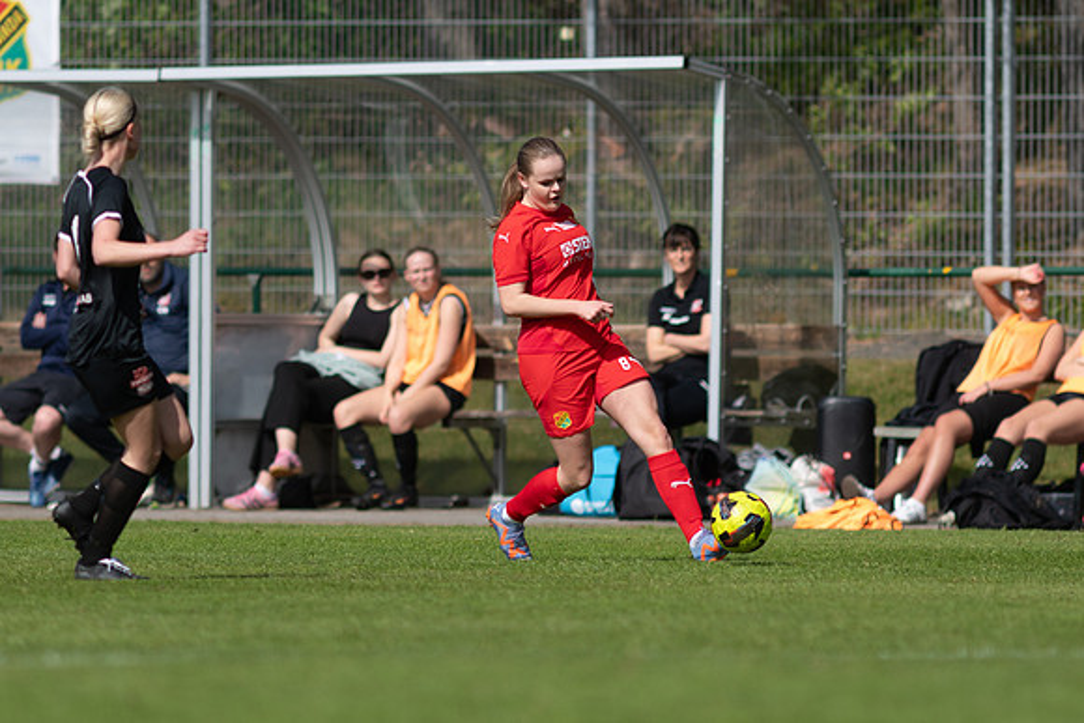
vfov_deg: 2.3
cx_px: 542
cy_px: 362
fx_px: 18070
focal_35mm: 600
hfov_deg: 3.4
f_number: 3.2
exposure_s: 1/2000
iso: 100
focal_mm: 300
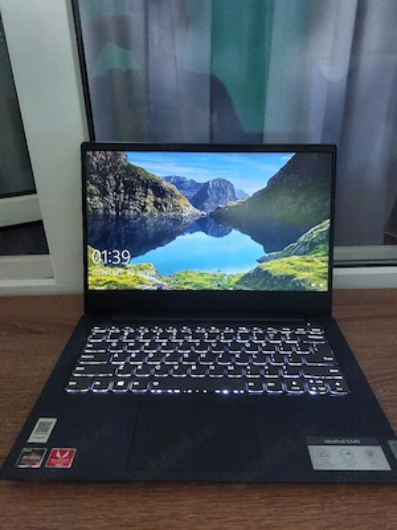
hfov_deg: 56.8
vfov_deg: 71.6
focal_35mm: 24
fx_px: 367
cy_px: 265
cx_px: 198
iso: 500
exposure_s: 1/40
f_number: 1.8
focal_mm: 5.23
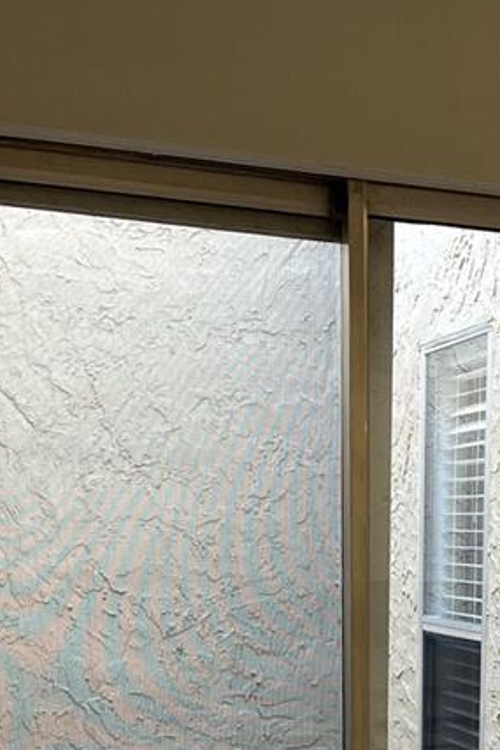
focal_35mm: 76
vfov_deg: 24.0
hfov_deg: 17.3
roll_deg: -1.2
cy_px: 926
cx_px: 572
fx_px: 1582
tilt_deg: -13.4
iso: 80
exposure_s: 1/120
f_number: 1.6
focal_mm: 5.1
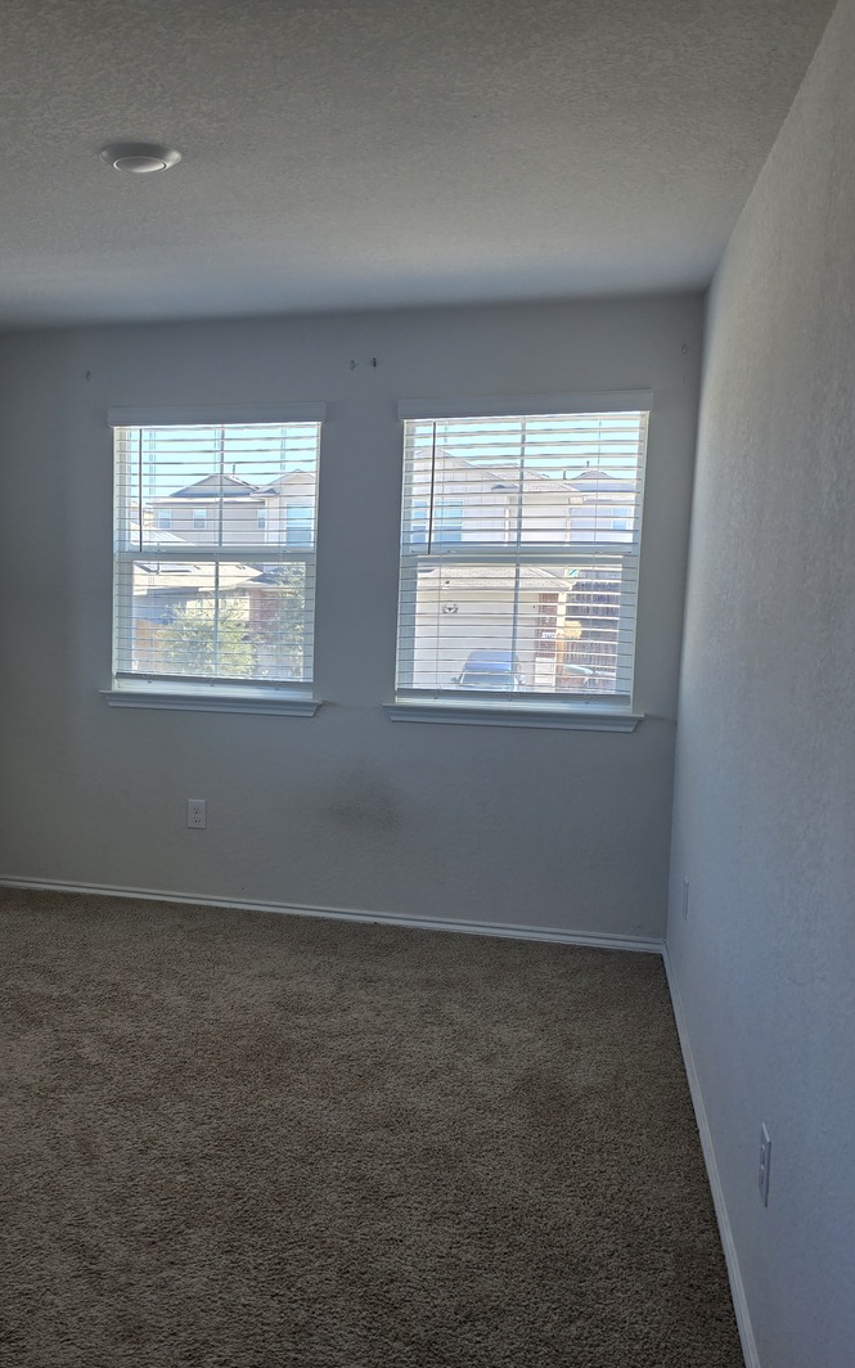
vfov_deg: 58.1
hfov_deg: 36.9
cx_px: 166
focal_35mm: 33
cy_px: 680
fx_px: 1230
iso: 32
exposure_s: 1/120
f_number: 1.7
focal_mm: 6.3
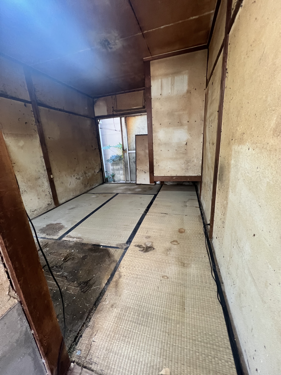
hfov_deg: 89.9
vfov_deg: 106.2
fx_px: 141
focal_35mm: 13
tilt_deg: -15.0
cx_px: 140
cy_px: 188
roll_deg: +4.5
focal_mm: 1.57
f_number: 1.8
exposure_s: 1/60
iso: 200
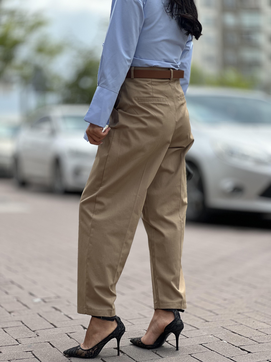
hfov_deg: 19.1
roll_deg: +0.1
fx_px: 804
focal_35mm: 77
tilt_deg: +2.6
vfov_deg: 25.3
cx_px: 136
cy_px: 181
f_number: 2.8
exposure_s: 1/490
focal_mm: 9
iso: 32
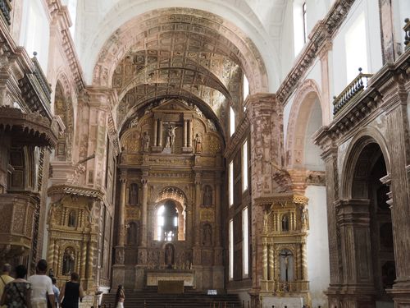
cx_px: 205
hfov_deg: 46.8
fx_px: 474
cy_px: 154
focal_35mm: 40
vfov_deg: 36.0
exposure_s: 1/13
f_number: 4.3
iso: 500
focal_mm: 20
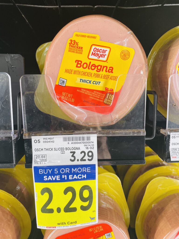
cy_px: 120
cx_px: 90
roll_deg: +1.9
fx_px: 179
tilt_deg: -8.5
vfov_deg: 67.3
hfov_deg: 53.1
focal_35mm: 26
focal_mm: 4.2
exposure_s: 1/120
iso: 80
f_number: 1.6
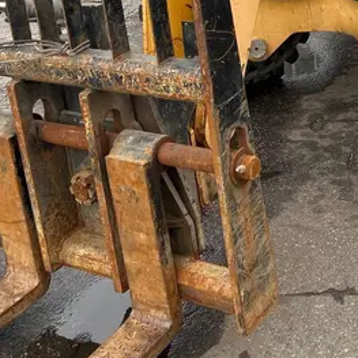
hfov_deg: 25.3
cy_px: -3
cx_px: 373
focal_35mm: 64
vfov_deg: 25.5
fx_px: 749
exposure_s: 1/134
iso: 40
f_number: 1.5
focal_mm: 5.7
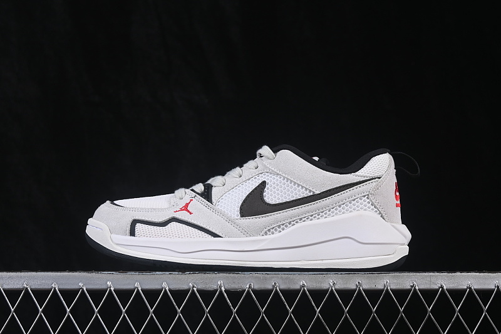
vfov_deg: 18.2
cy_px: 167
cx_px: 250
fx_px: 1043
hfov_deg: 27.0
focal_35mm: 75
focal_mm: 50
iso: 160
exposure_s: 1/80
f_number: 8
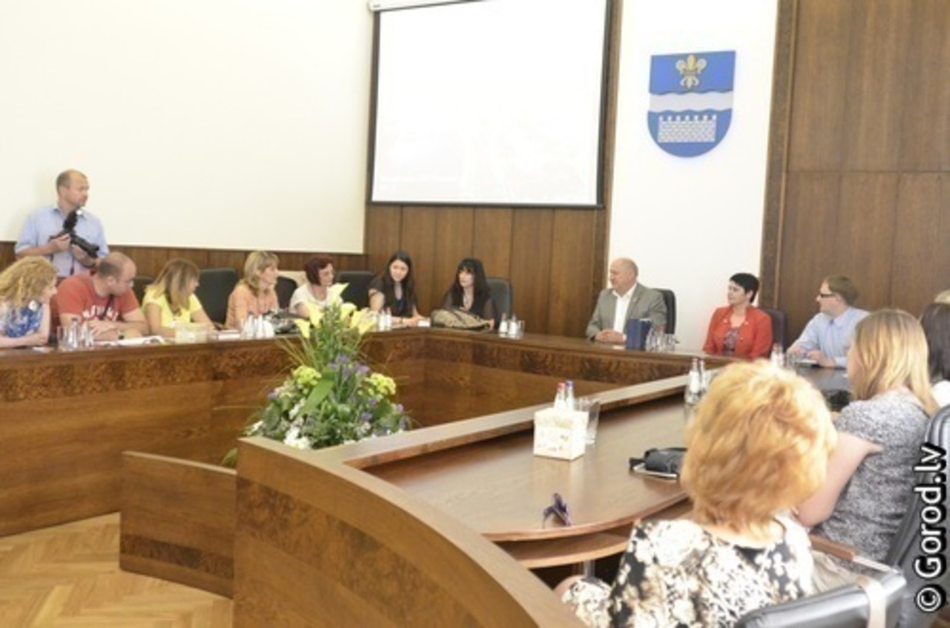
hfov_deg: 53.2
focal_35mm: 36
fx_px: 948
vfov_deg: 36.7
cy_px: 314
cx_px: 475
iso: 3200
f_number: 2.8
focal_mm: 24
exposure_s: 1/320
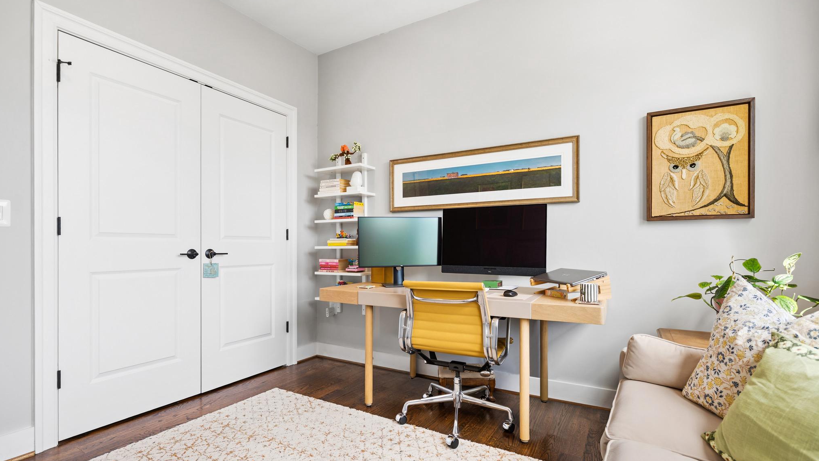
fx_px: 369
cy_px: 233
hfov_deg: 95.9
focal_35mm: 17
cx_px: 405
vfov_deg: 63.9
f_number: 4
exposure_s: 1/30
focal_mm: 16
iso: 200
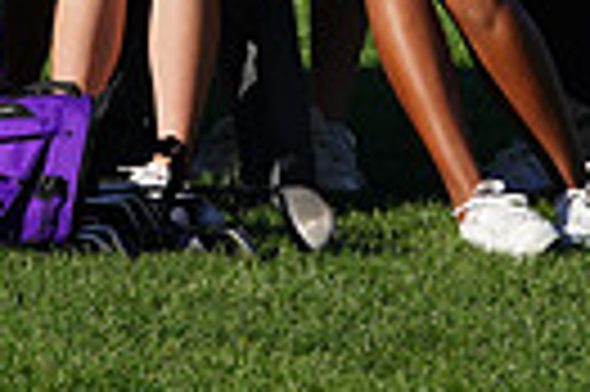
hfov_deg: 3.4
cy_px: -385
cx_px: -90
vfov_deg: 2.2
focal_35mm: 608
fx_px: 9952
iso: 100
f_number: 5
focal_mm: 137
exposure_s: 1/640
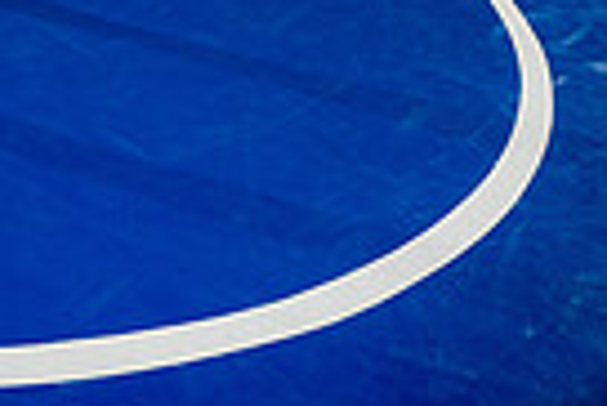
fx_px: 1114
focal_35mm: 66
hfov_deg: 28.5
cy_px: -549
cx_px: -9
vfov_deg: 14.4
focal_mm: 20
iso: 125
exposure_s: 1/250
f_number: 4
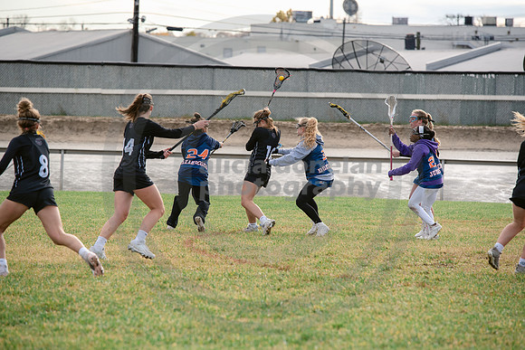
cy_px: 175
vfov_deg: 6.9
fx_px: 2917
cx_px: 262
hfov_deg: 10.3
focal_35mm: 200
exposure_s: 1/1600
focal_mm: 200
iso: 400
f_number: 5
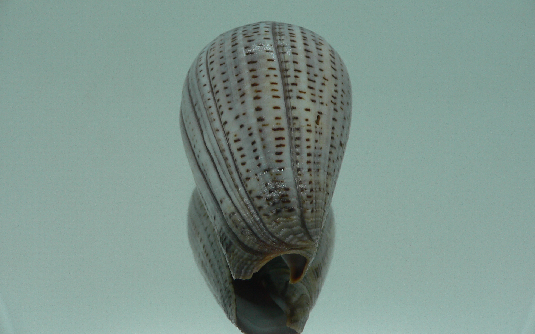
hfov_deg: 51.5
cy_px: 157
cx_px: 264
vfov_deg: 33.6
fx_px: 554
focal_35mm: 38
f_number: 2.8
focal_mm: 4.6
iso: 80
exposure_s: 1/60
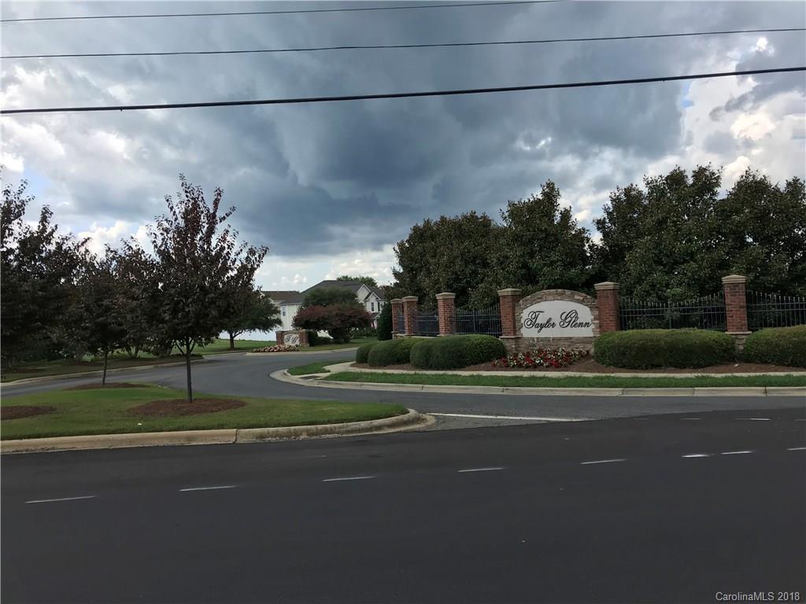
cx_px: 403
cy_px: 302
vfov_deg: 49.7
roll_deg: +1.4
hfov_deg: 63.4
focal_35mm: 28
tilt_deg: -0.5
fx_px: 652
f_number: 1.8
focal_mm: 3.99
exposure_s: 1/1076
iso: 20
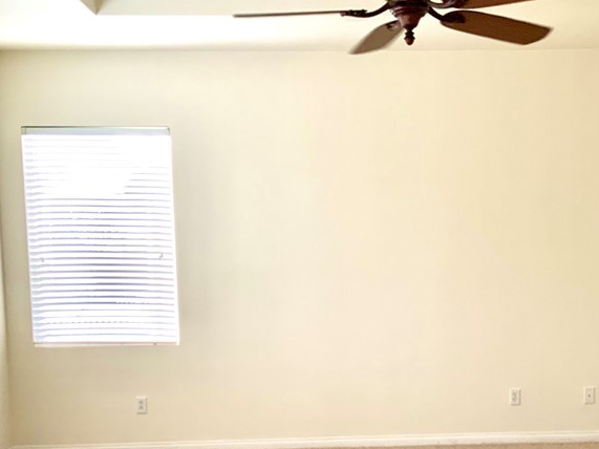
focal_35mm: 52
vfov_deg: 27.6
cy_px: 338
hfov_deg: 36.7
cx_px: 367
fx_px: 900
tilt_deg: -5.3
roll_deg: +0.3
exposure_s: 1/120
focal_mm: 3
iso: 40
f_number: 1.8
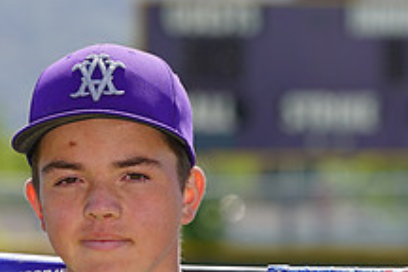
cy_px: 338
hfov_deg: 3.3
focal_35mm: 624
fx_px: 7071
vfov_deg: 2.2
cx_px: 98
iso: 100
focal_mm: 232
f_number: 8
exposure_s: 1/250
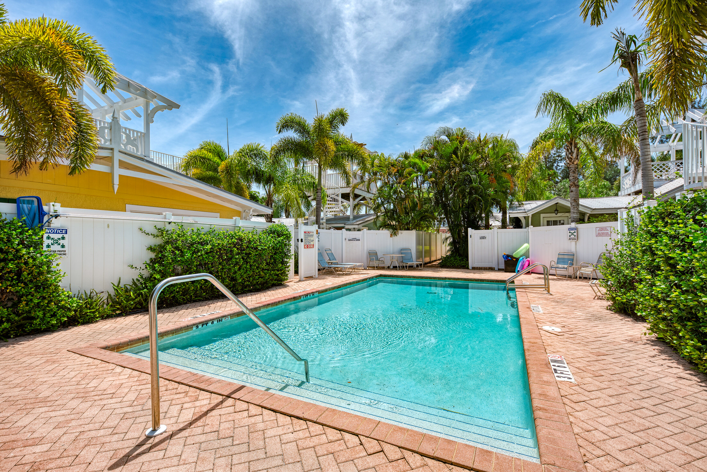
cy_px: 236
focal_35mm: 16
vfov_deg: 73.8
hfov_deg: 96.7
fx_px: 314
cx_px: 354
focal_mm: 16
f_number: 7.1
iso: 100
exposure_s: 1/125
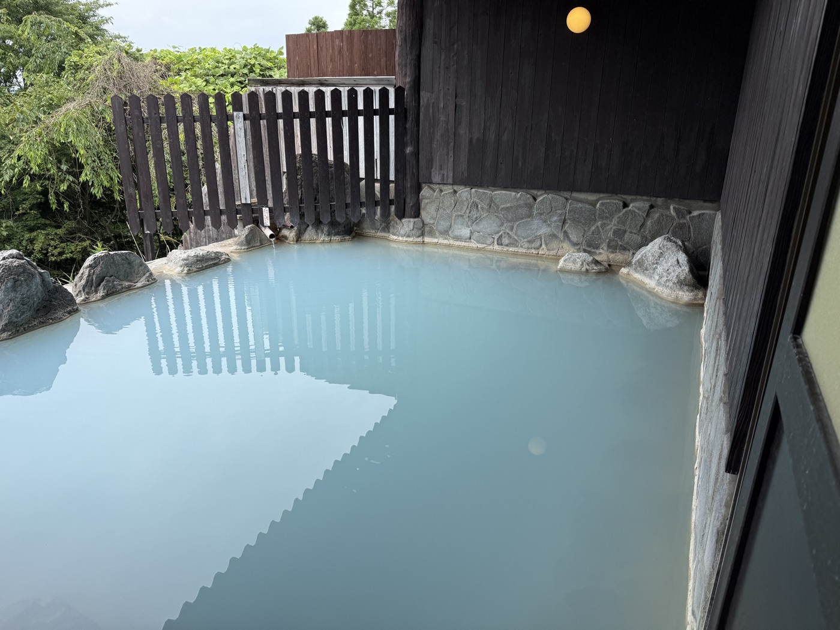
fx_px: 582
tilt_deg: -19.9
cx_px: 420
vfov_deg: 56.8
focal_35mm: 24
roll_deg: -1.2
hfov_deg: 71.6
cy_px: 315
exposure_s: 1/1770
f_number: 1.78
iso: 80
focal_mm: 6.76
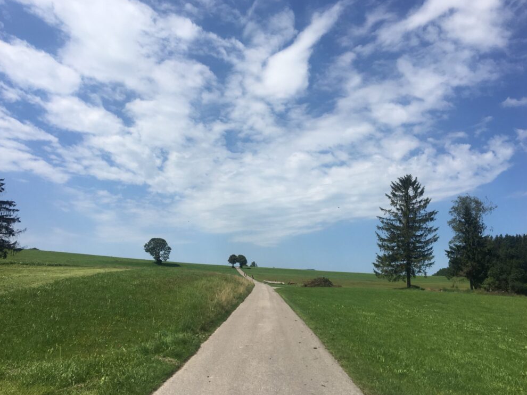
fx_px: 457
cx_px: 268
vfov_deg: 46.8
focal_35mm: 30
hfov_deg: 60.0
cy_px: 194
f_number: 2.2
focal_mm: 4.15
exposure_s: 1/2959
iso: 25
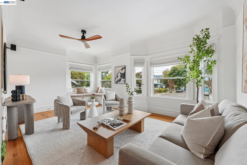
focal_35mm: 14
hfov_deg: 104.3
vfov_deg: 81.2
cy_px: 82
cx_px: 124
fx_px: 96
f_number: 8
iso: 640
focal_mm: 14
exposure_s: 1/60
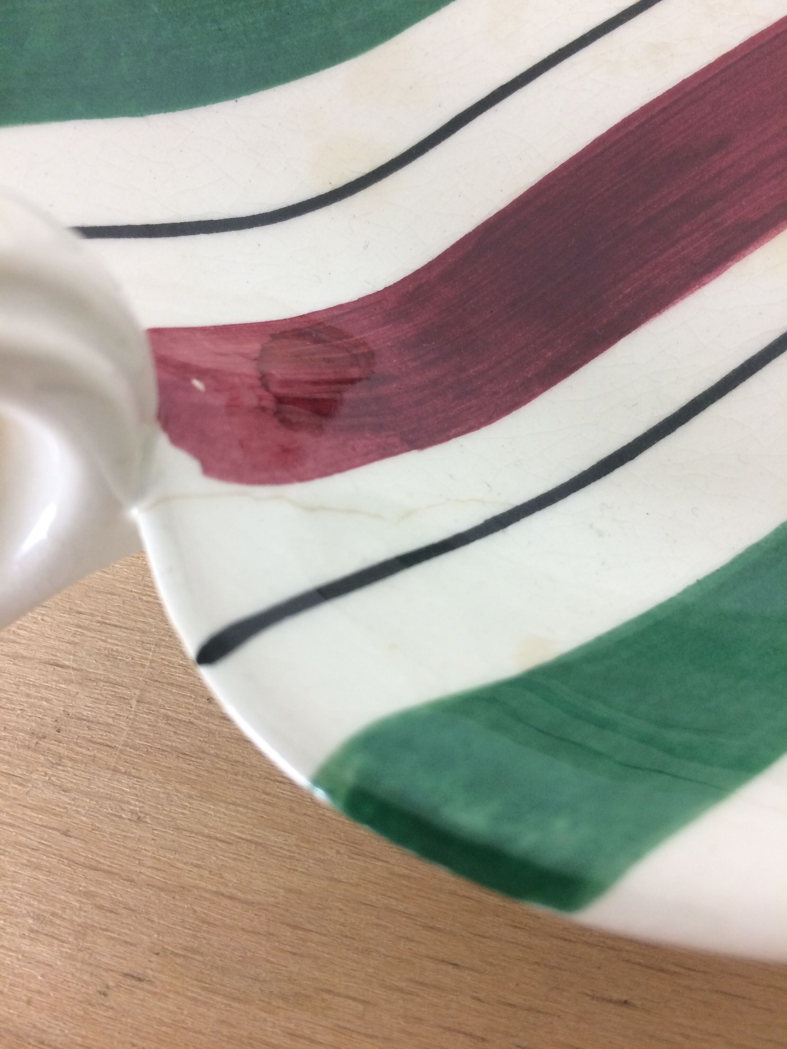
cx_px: 394
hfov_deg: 48.2
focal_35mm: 29
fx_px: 879
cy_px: 524
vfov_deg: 61.7
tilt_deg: -72.1
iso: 64
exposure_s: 1/33
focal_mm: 4.15
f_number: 2.2
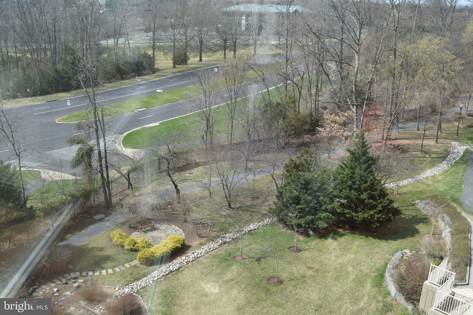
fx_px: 493
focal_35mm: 38
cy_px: 158
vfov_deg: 35.5
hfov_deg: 51.3
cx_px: 236
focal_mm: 25
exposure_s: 1/200
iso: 100
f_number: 7.1
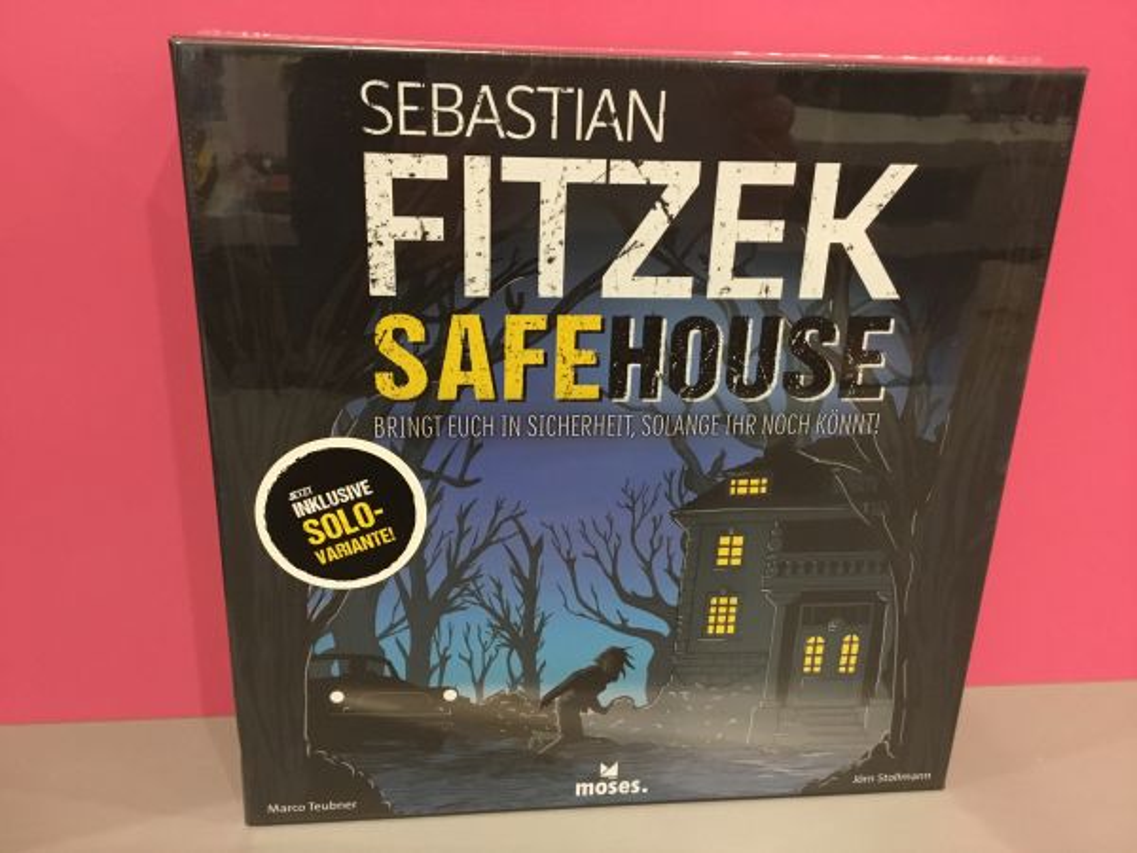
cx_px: 568
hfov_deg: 58.4
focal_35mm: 31
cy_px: 426
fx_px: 1018
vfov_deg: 45.4
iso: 400
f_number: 2.4
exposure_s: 1/17
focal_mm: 3.3
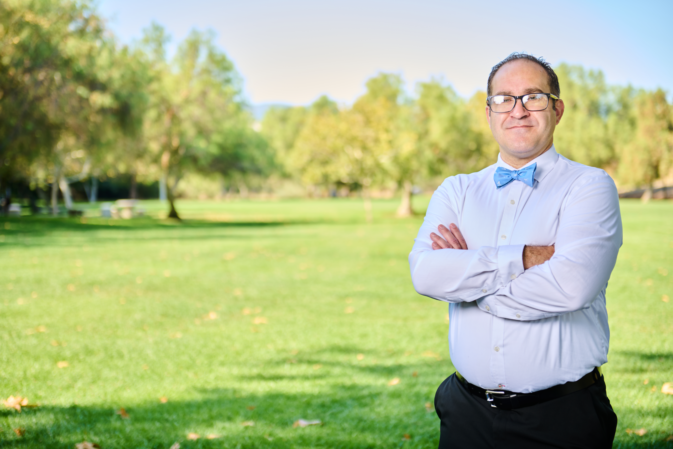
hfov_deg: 28.8
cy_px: 224
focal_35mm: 70
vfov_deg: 19.5
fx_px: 1309
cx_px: 336
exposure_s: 1/200
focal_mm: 70
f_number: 3.2
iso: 100
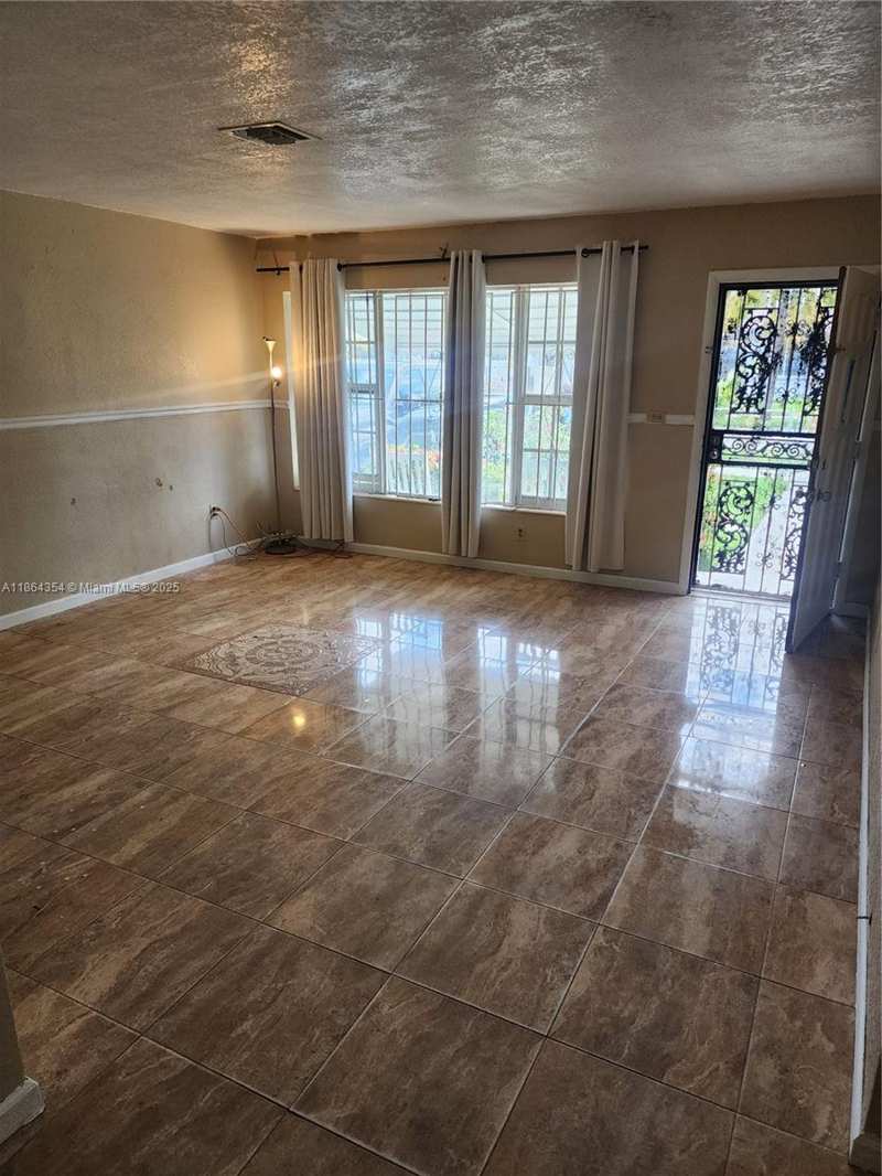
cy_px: 588
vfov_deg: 73.9
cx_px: 441
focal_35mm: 23
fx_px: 781
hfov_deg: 58.9
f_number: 1.8
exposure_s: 1/120
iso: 160
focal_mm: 6.4
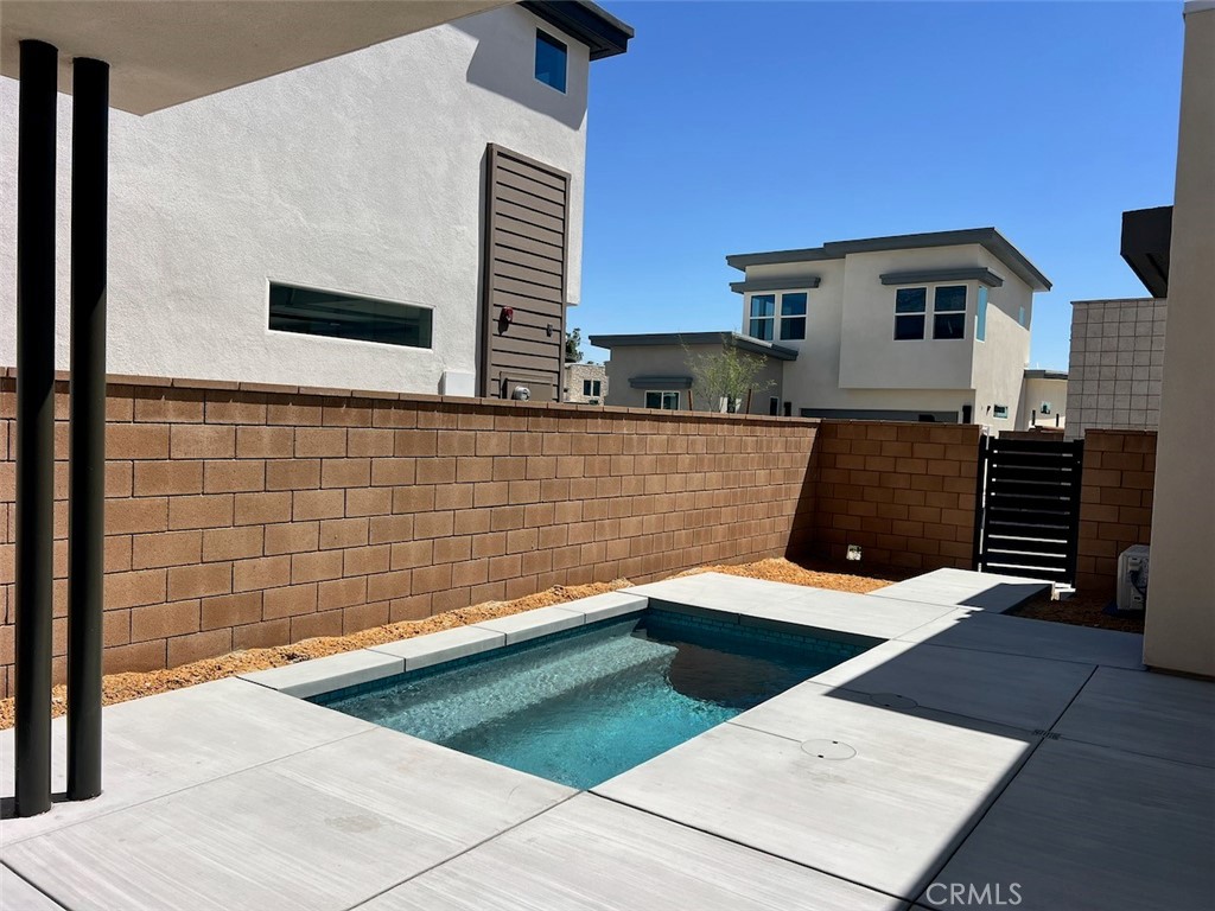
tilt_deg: -3.4
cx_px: 608
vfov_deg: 53.1
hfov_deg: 67.3
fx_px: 913
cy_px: 456
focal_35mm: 26
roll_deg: -2.6
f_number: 1.5
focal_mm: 5.7
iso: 50
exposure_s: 1/6211
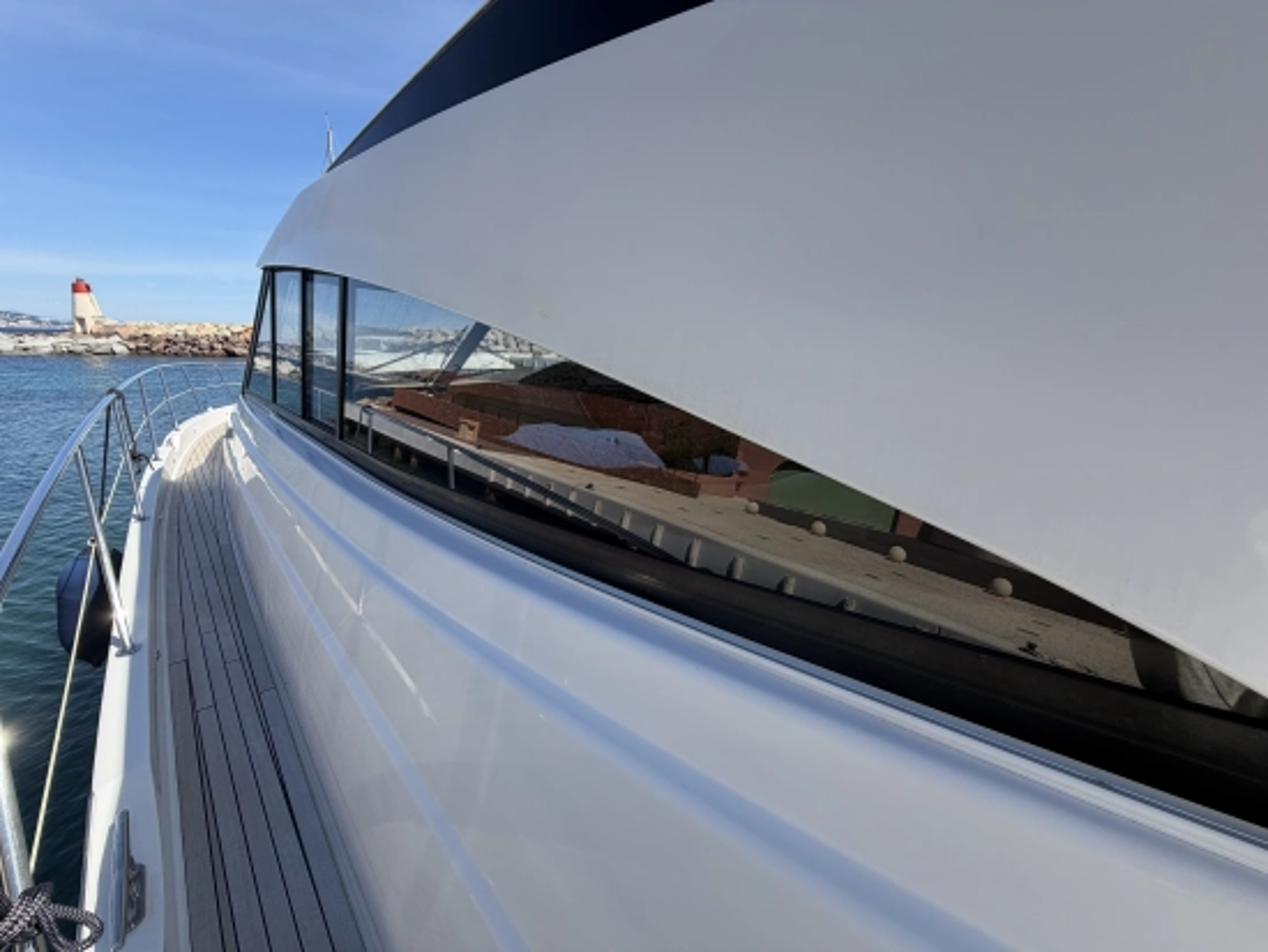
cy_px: 476
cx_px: 634
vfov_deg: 85.7
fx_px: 513
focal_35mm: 14
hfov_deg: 102.0
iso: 32
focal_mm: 2.22
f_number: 2.2
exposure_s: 1/770
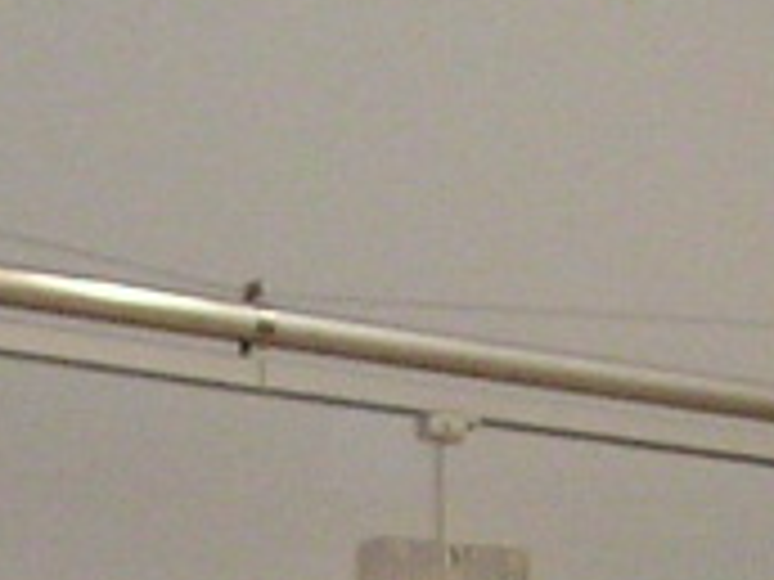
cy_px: 935
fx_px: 6149
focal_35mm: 275
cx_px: -86
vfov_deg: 5.3
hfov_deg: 7.2
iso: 160
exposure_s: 1/45
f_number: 2.8
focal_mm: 5.7
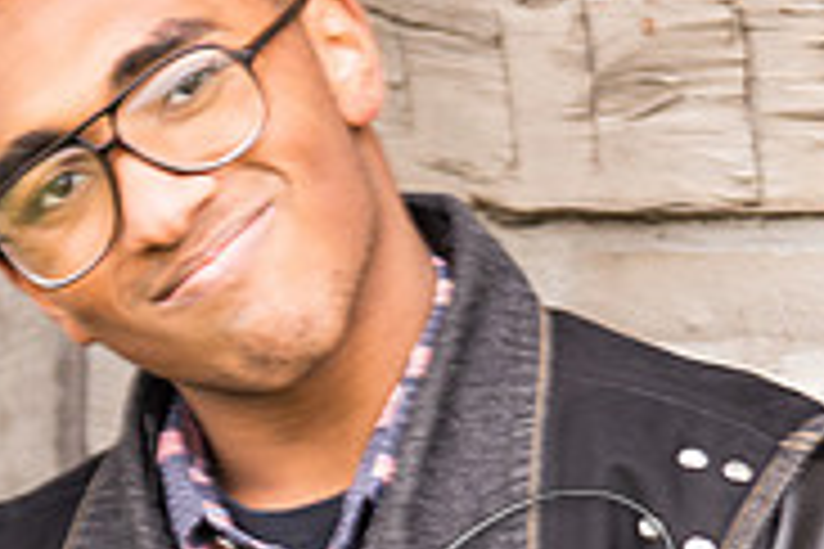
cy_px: 529
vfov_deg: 3.1
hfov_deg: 4.7
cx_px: 284
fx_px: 10139
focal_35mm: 443
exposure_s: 1/30
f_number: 2.8
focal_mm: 140
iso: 200
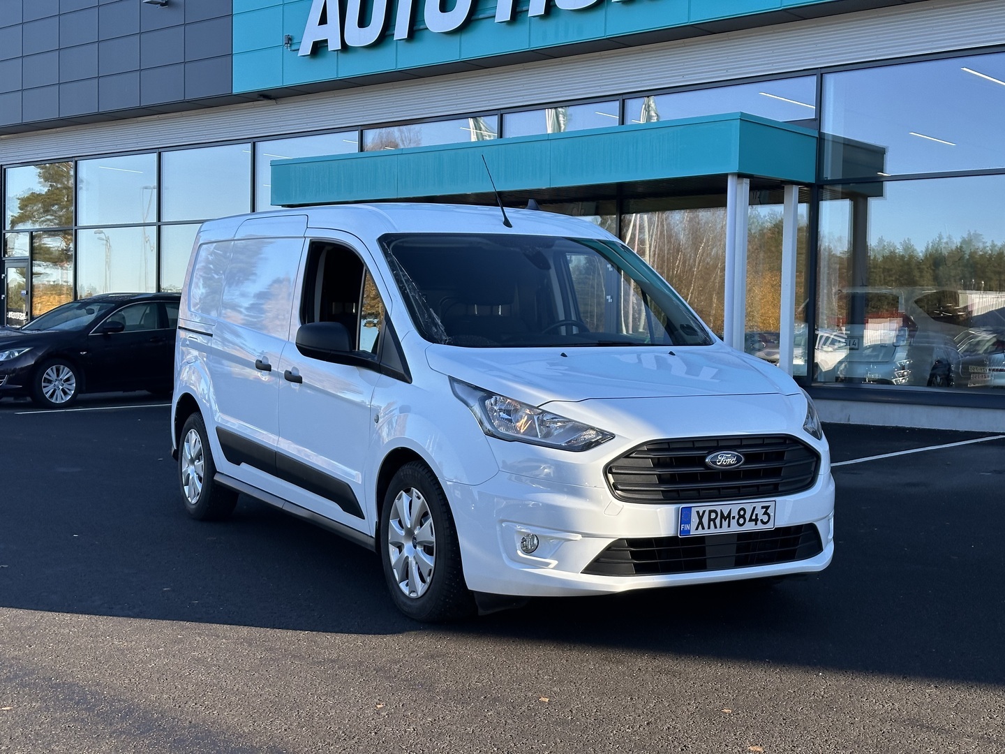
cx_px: 502
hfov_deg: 39.7
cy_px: 377
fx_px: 1394
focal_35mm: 48
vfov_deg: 30.3
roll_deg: -0.8
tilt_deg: -0.1
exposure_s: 1/1357
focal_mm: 6.86
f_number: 1.78
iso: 64
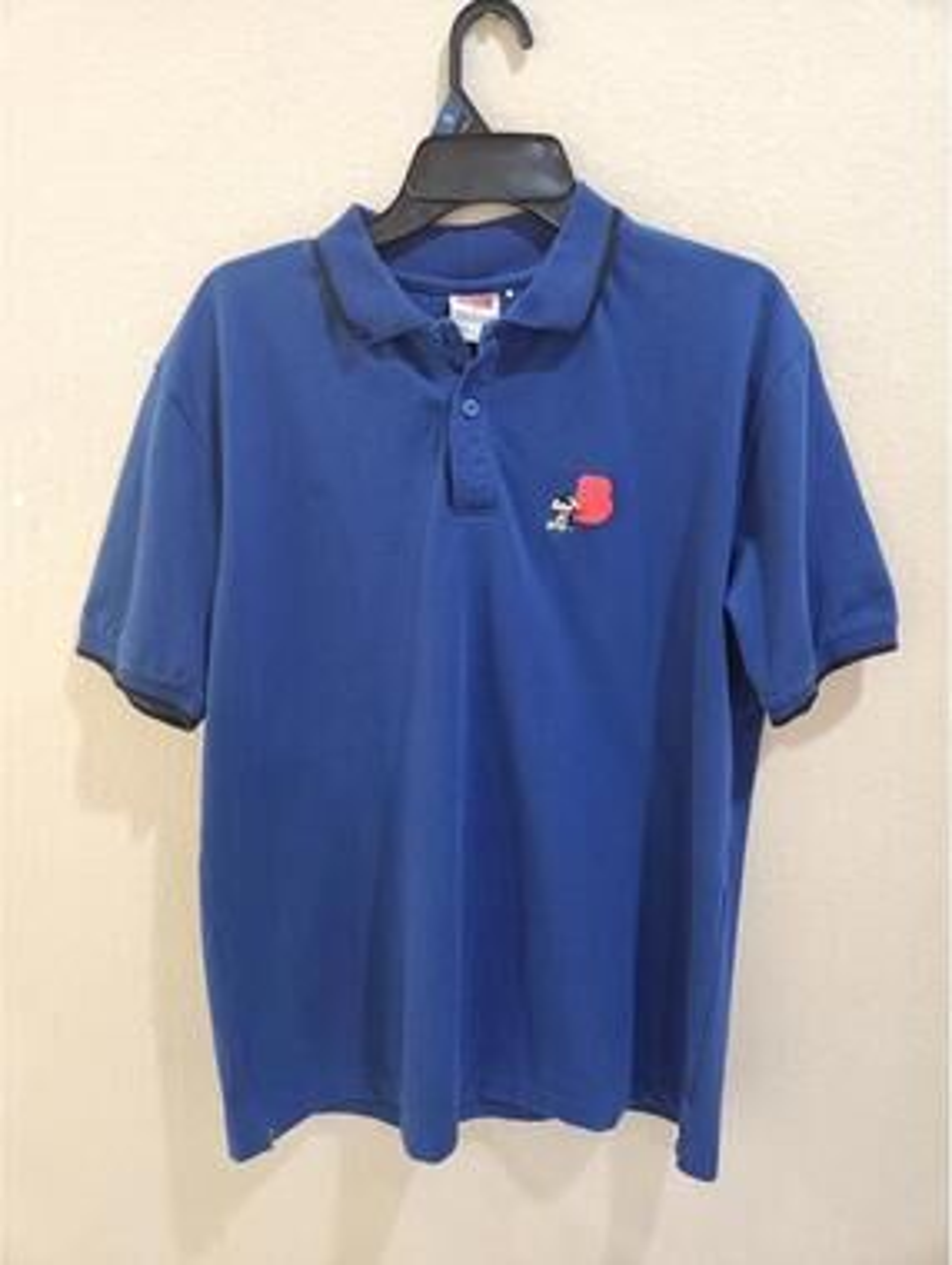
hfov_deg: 59.0
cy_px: 632
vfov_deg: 73.9
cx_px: 476
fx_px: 842
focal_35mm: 23
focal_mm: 5.4
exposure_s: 1/60
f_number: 1.8
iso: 640
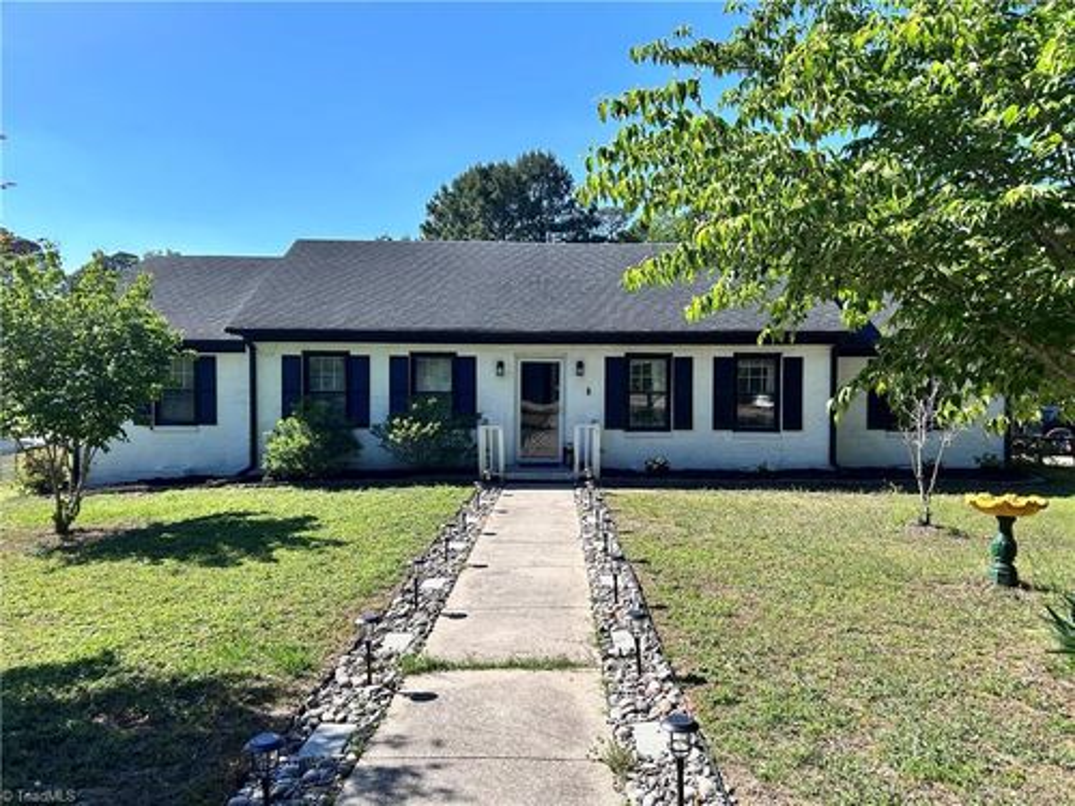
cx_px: 538
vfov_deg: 53.1
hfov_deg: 67.3
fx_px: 807
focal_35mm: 26
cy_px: 403
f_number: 1.5
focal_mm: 5.7
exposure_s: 1/2841
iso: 50
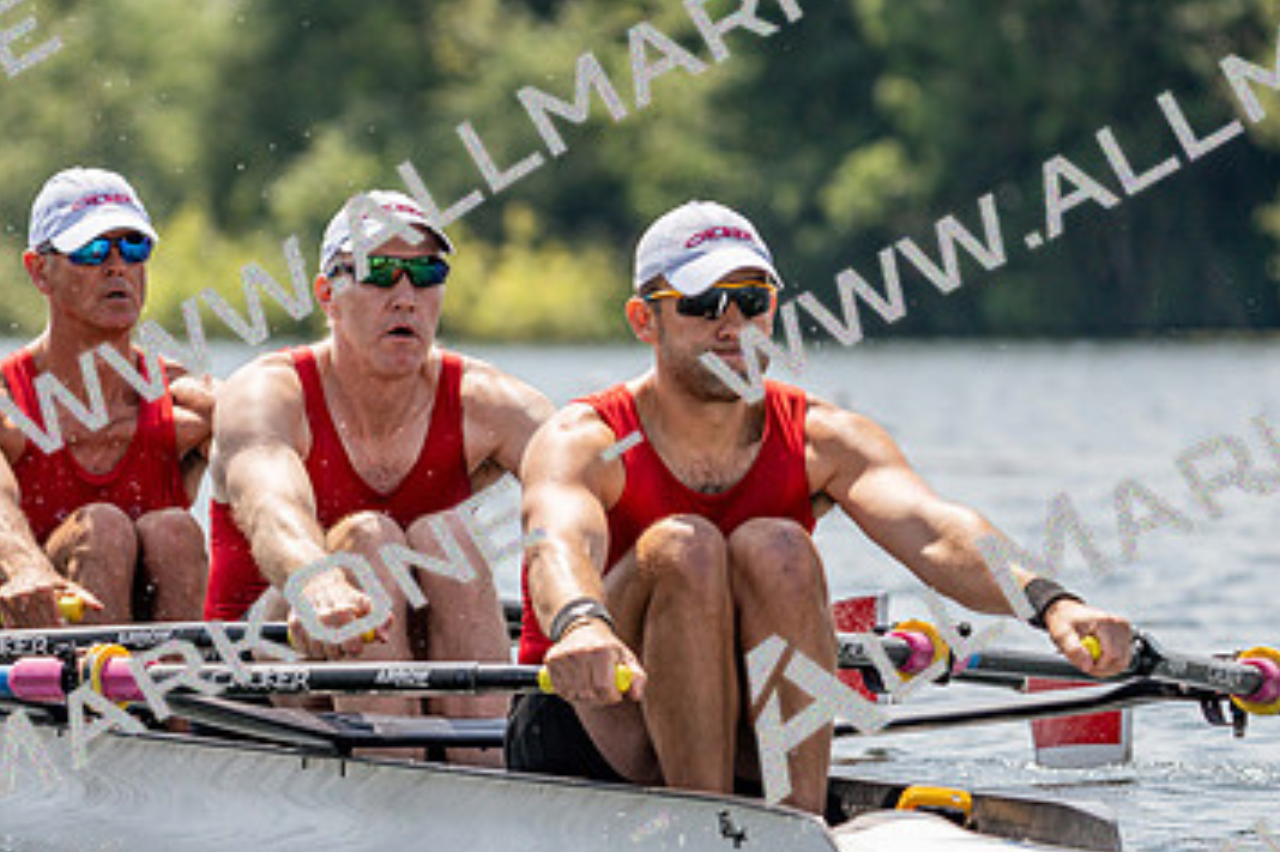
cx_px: 439
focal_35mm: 481
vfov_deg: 2.9
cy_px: 466
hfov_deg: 4.3
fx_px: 17093
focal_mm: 295
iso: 200
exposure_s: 1/1600
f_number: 5.6
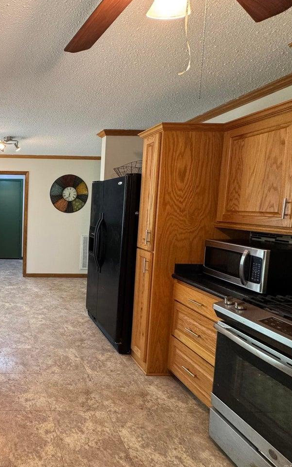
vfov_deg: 82.3
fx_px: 267
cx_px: 2
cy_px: 226
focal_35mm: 21
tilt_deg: -4.9
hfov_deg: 47.7
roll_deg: -0.9
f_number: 2.2
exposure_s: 1/60
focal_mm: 2.22
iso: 160
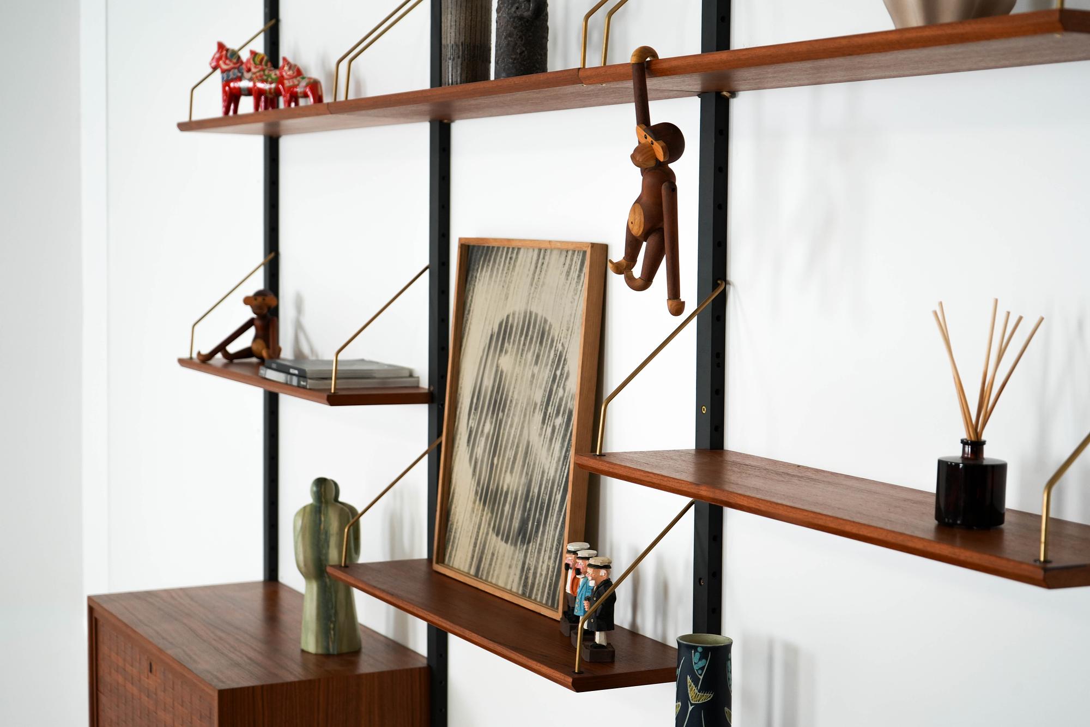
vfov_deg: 22.6
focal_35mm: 60
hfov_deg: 33.4
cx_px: 545
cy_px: 364
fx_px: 1816
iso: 500
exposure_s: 1/30
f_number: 5
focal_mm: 60
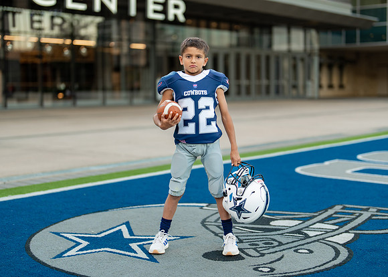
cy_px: 133
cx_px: 201
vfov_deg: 24.2
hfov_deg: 33.5
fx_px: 645
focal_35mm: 59
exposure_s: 1/400
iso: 160
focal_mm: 50
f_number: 1.2
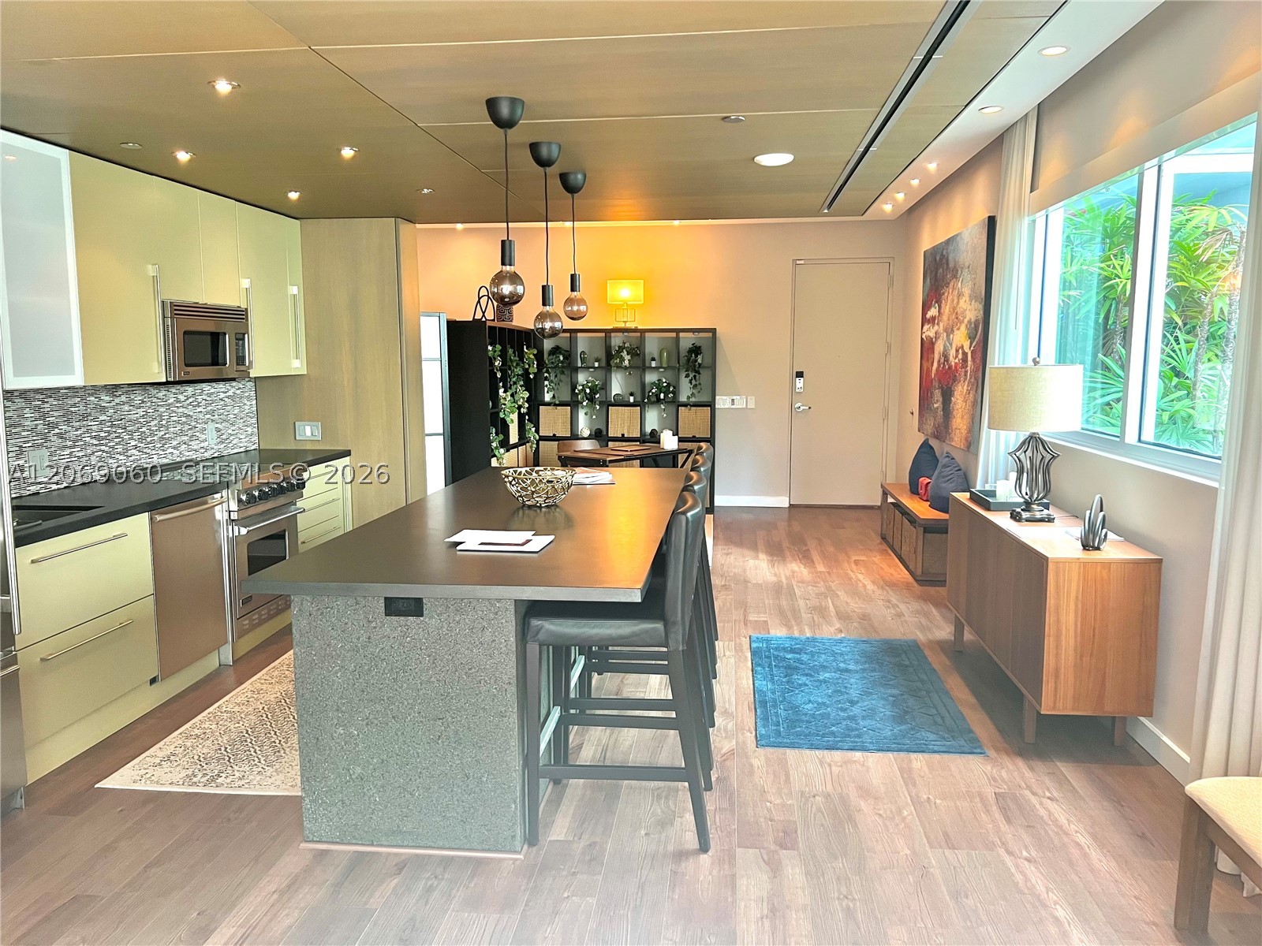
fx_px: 948
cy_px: 473
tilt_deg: -7.9
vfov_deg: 53.1
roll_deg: +0.1
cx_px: 631
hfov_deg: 67.3
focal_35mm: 26
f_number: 1.5
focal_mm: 5.7
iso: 160
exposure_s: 1/60
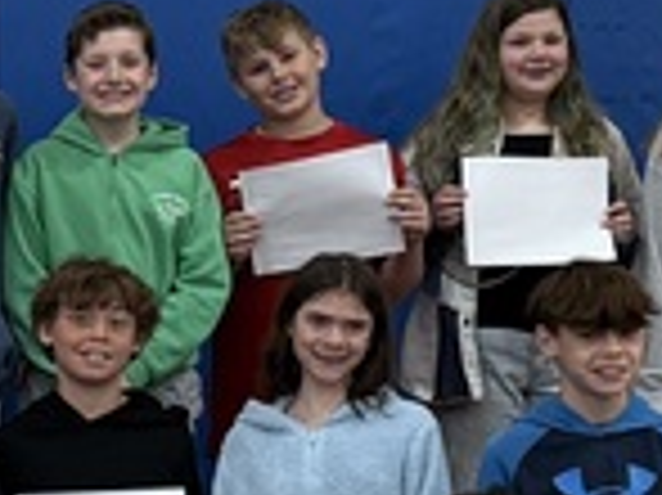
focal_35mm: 167
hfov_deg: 11.3
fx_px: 3191
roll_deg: +1.9
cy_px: 432
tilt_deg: -5.4
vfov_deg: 8.8
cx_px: -351
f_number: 1.78
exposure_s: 1/60
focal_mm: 6.76
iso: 200
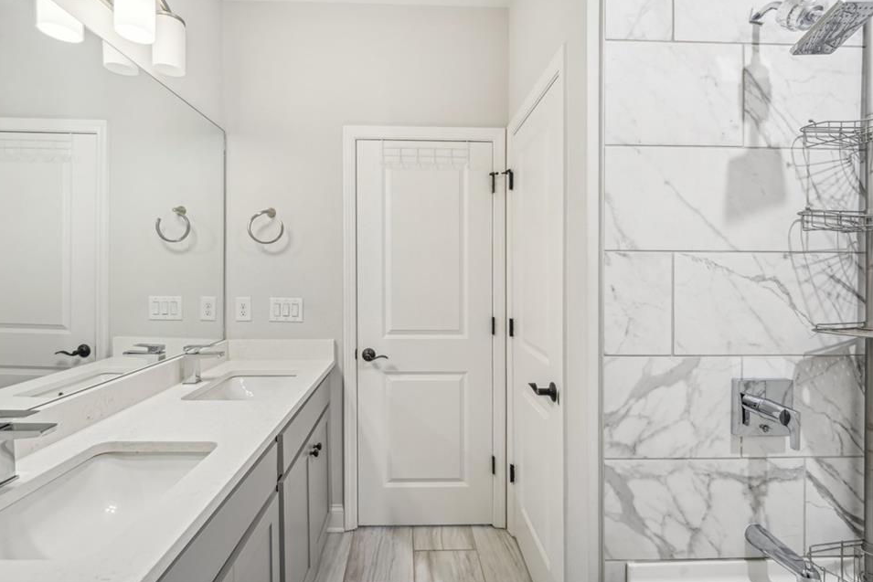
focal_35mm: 15
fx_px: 364
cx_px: 415
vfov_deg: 77.3
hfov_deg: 100.3
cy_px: 277
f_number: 8
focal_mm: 14
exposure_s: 1/5
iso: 320
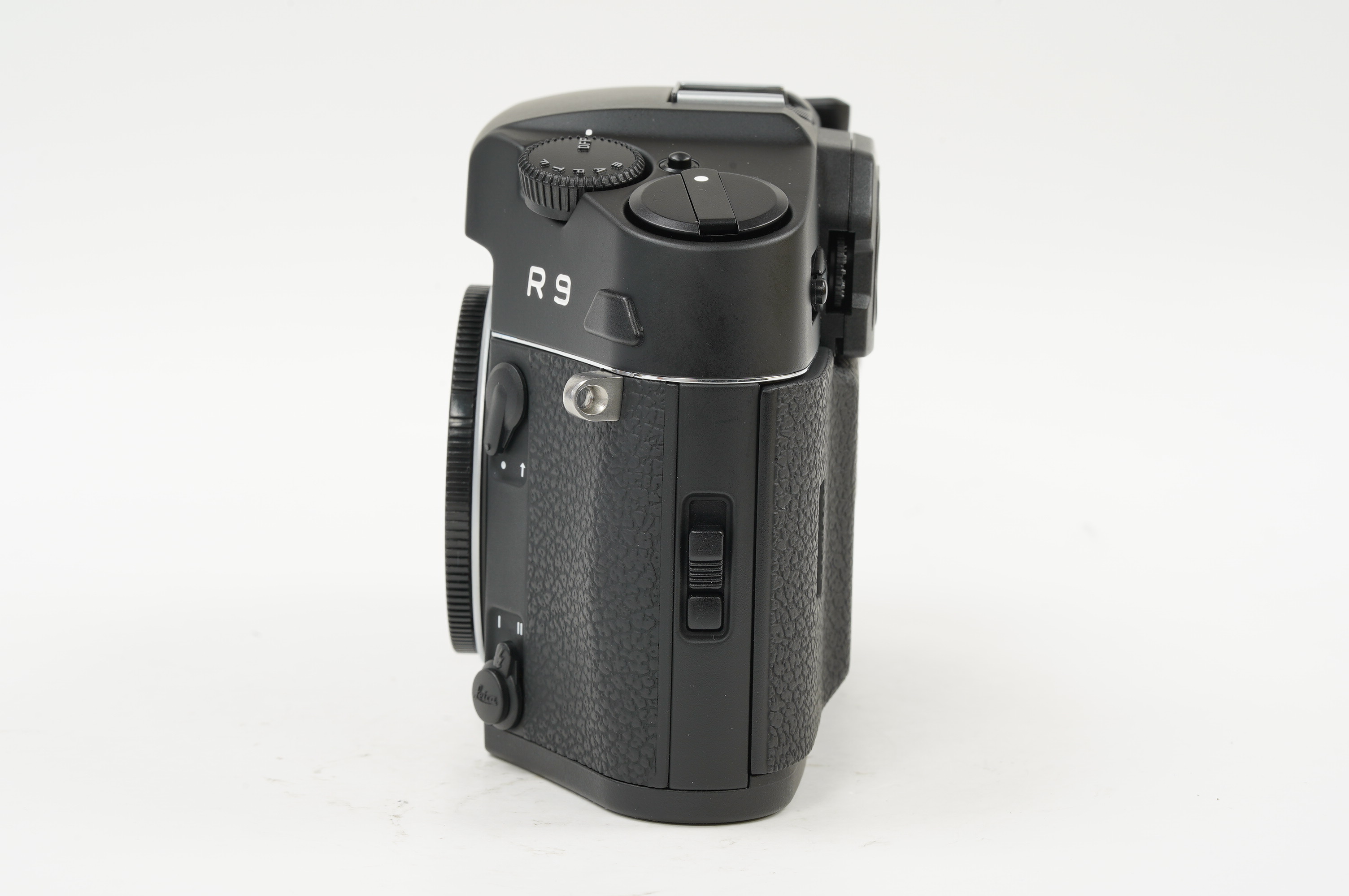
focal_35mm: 90
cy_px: 448
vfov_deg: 15.2
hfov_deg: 22.6
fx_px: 3369
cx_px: 674
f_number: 14
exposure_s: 1/1.25
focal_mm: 90
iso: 200
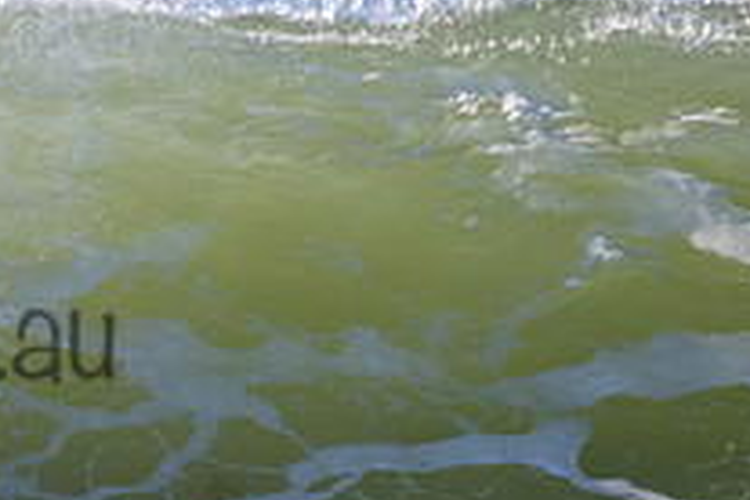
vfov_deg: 0.5
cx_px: -275
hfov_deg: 0.8
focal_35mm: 2705
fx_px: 56350
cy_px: 152
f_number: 11
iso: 1100
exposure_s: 1/2000
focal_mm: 800
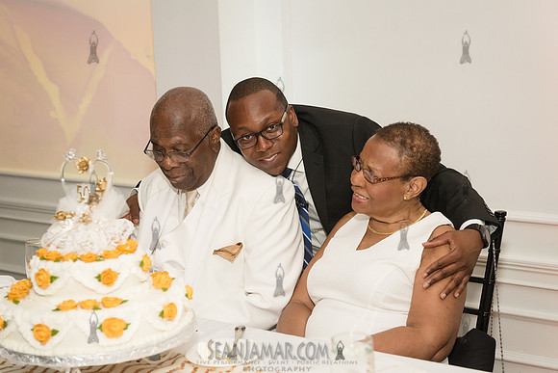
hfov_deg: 34.5
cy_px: 186
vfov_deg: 23.4
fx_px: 899
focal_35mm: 58
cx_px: 279
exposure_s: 1/400
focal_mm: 58
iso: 2500
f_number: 4.5
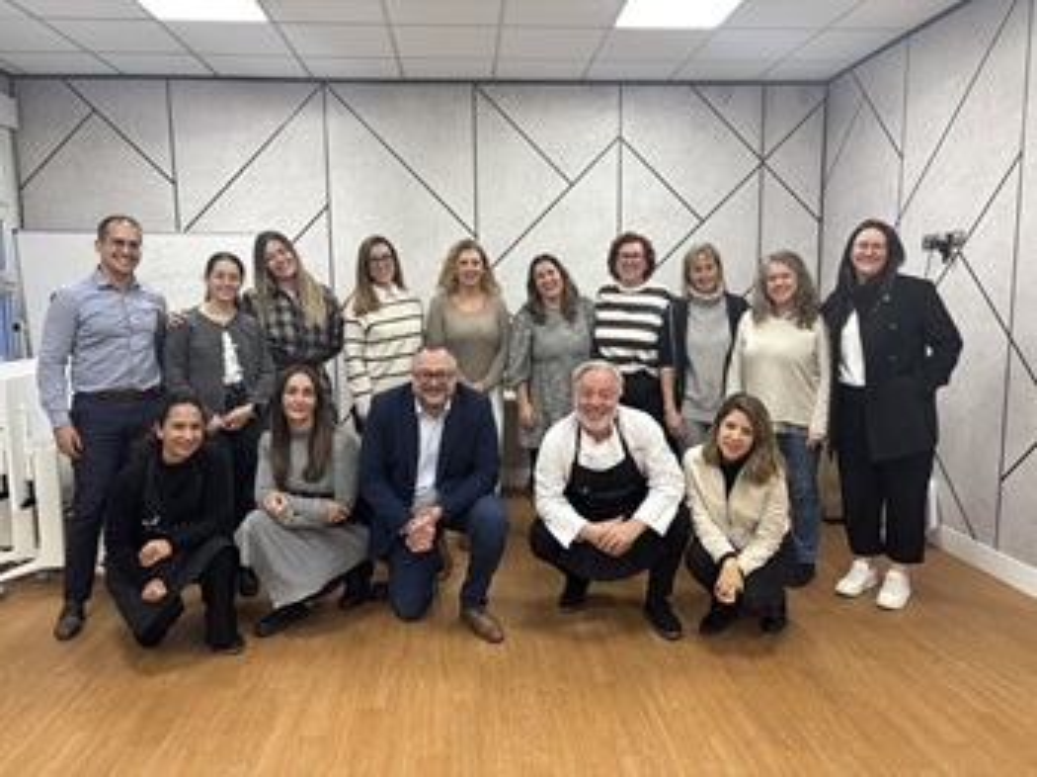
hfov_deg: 67.3
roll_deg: +0.5
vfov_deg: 53.0
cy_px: 388
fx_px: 778
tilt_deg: -7.2
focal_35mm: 26
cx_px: 518
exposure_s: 1/100
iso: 125
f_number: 1.6
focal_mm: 5.96
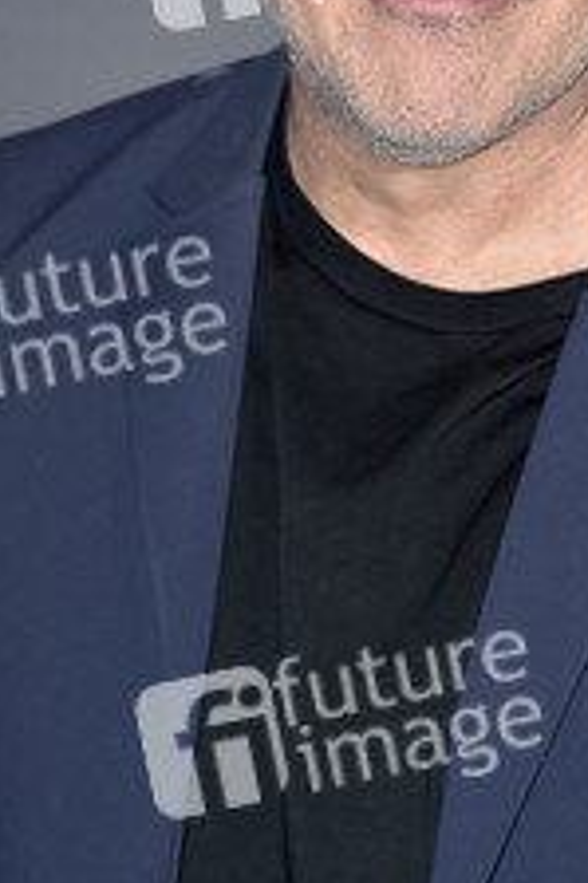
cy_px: 134
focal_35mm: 268
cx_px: 456
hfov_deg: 5.1
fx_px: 6576
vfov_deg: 7.7
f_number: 6.3
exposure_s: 1/250
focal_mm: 150
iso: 400
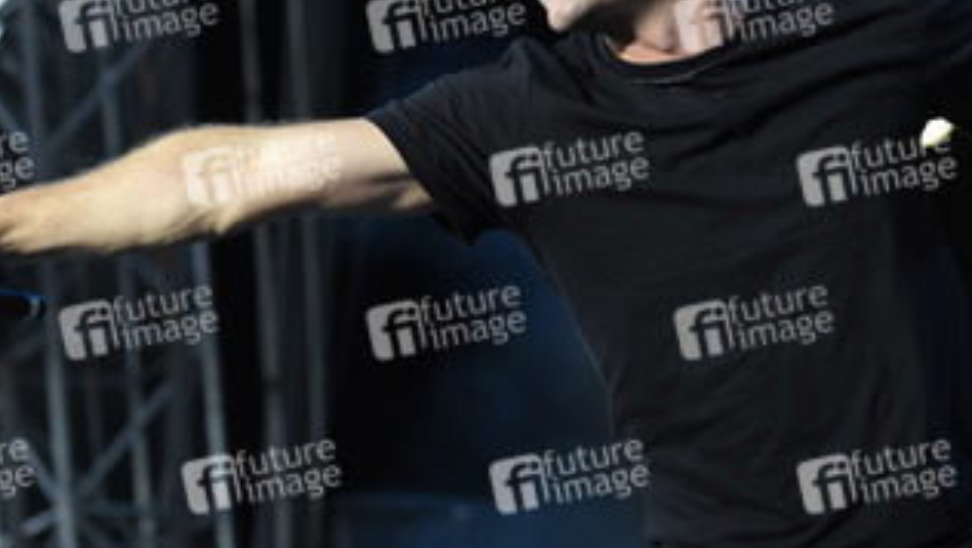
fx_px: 4048
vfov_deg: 7.7
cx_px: 488
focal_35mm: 157
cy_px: 92
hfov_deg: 13.7
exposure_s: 1/500
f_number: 3.2
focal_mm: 70
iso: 400
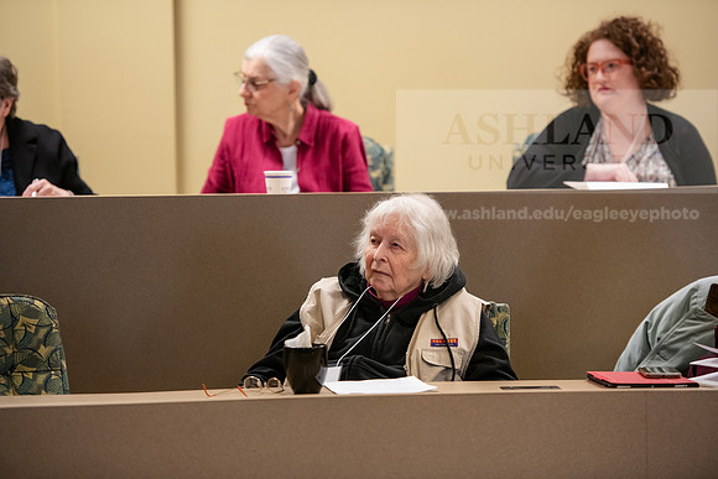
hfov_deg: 15.2
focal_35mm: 135
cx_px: 359
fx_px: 2693
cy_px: 240
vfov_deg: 10.2
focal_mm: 135
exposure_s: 1/160
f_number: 2.8
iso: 2000
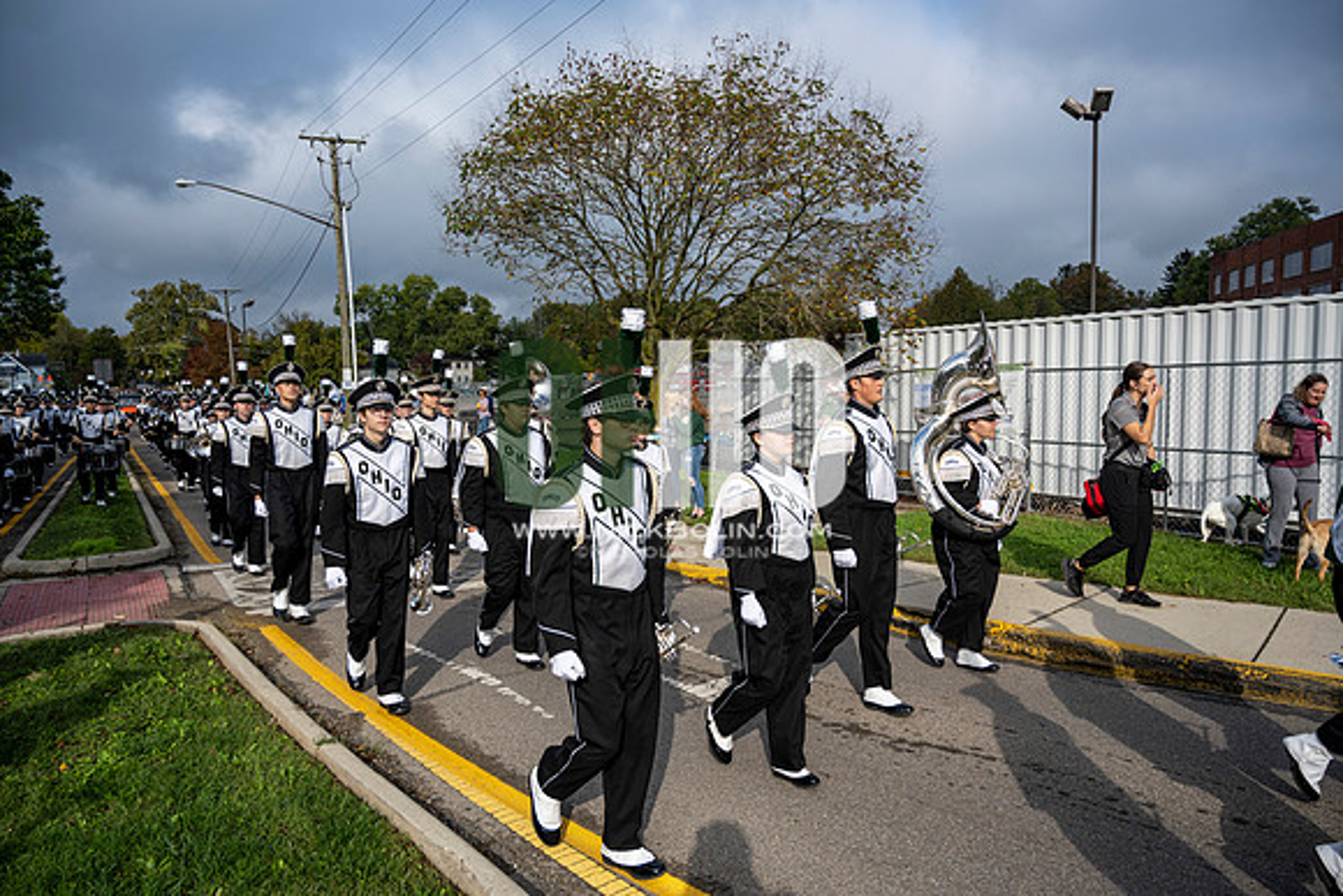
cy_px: 448
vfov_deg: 50.4
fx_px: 951
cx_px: 672
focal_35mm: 26
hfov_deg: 70.4
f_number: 4
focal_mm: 25.5
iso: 125
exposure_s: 1/1600
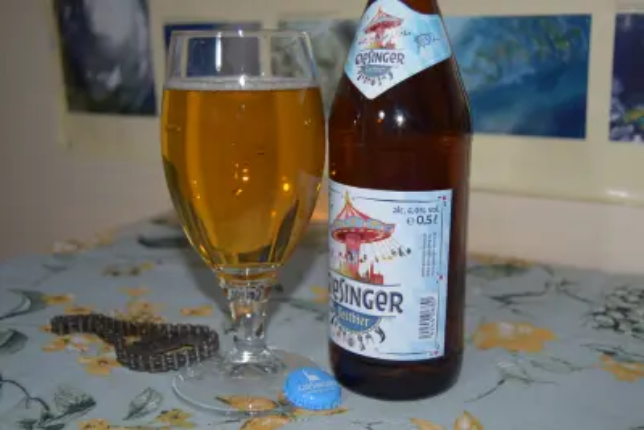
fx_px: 805
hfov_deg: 43.6
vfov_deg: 29.9
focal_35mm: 45
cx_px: 322
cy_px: 215
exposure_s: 1/60
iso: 220
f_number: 4.2
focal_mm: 30
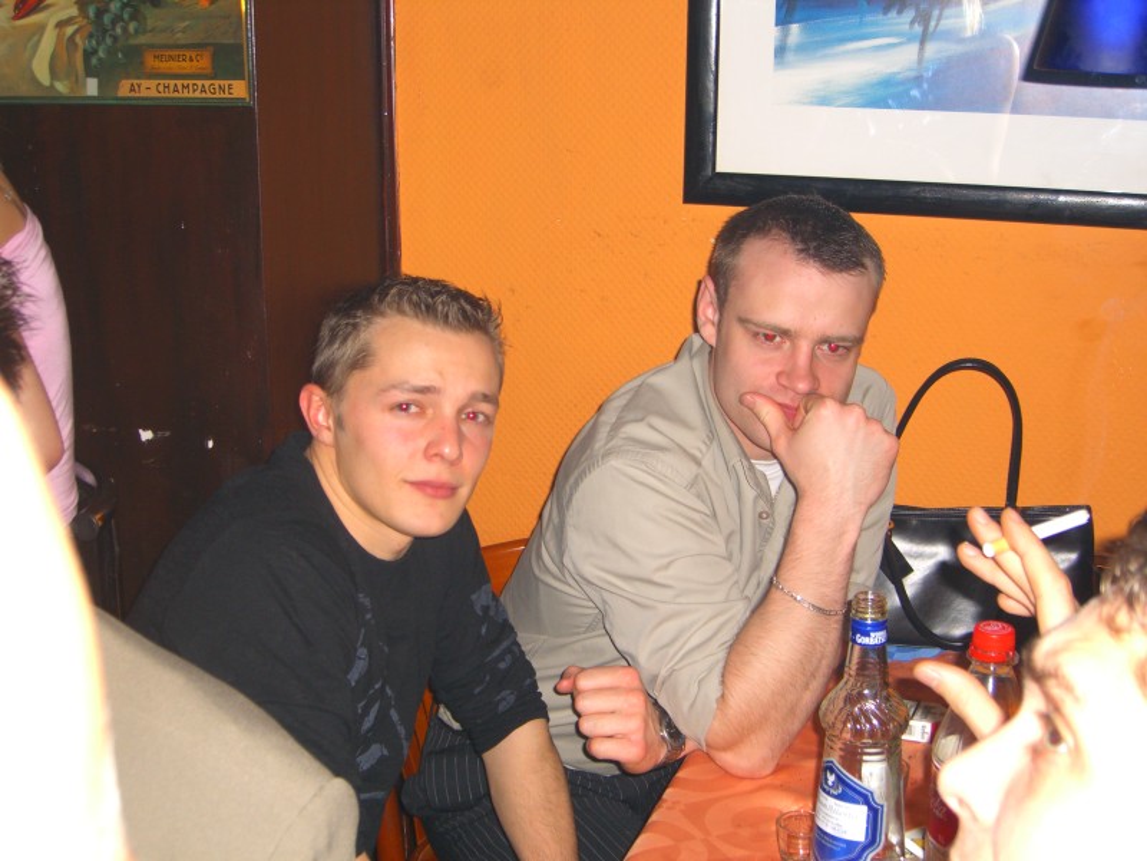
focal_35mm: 46
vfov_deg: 31.5
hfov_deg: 41.2
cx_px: 574
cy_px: 430
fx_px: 1524
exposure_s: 1/60
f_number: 3.1
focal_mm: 9.5
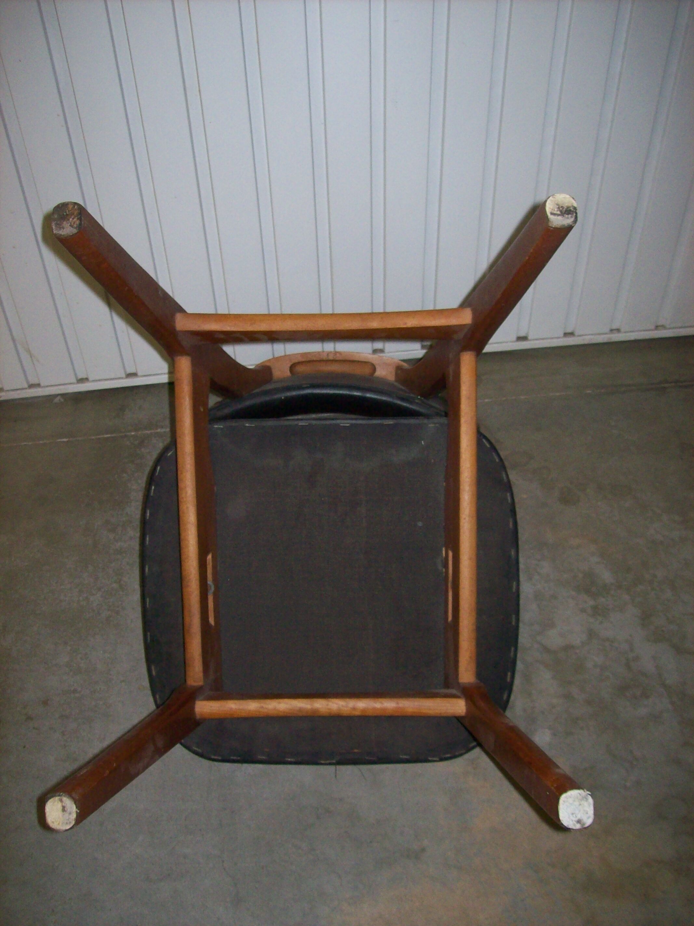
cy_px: 463
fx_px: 963
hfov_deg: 39.6
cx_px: 347
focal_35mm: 36
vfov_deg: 51.4
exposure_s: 1/64
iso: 200
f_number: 2.7
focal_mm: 6
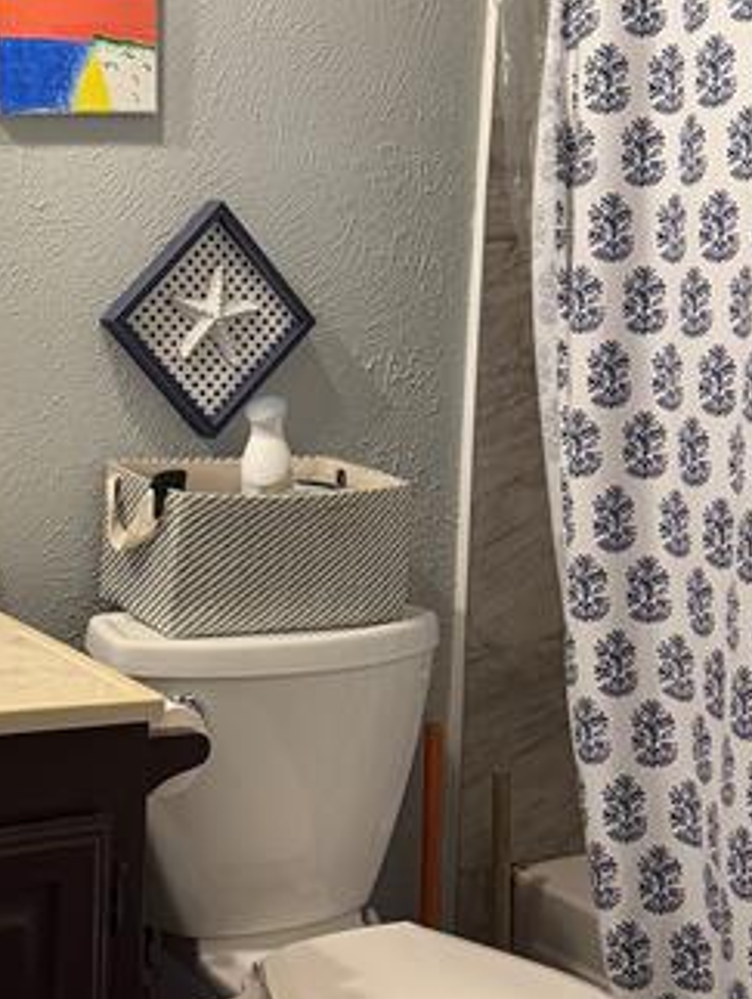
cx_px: 68
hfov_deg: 24.9
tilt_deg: -6.7
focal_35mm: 57
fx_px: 1648
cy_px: 442
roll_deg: +0.1
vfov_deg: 33.7
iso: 320
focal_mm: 6.76
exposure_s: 1/60
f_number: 1.78
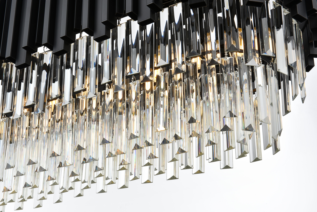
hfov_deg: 30.5
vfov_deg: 20.6
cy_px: 106
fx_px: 581
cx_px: 158
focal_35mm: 66
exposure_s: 1/20
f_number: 22
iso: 80
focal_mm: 66
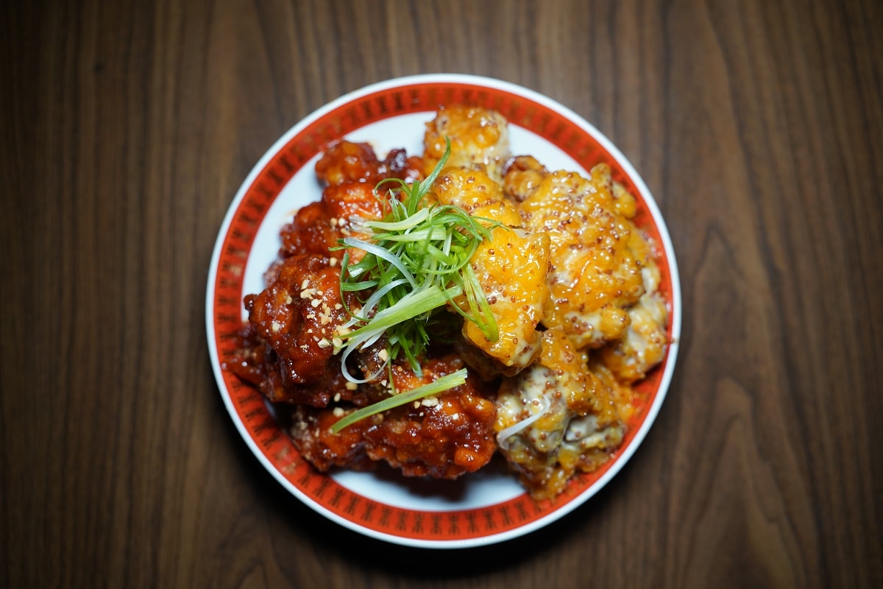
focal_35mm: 28
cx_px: 442
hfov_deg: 65.5
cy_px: 294
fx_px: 687
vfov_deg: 46.4
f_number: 4
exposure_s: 1/60
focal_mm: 28
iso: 320
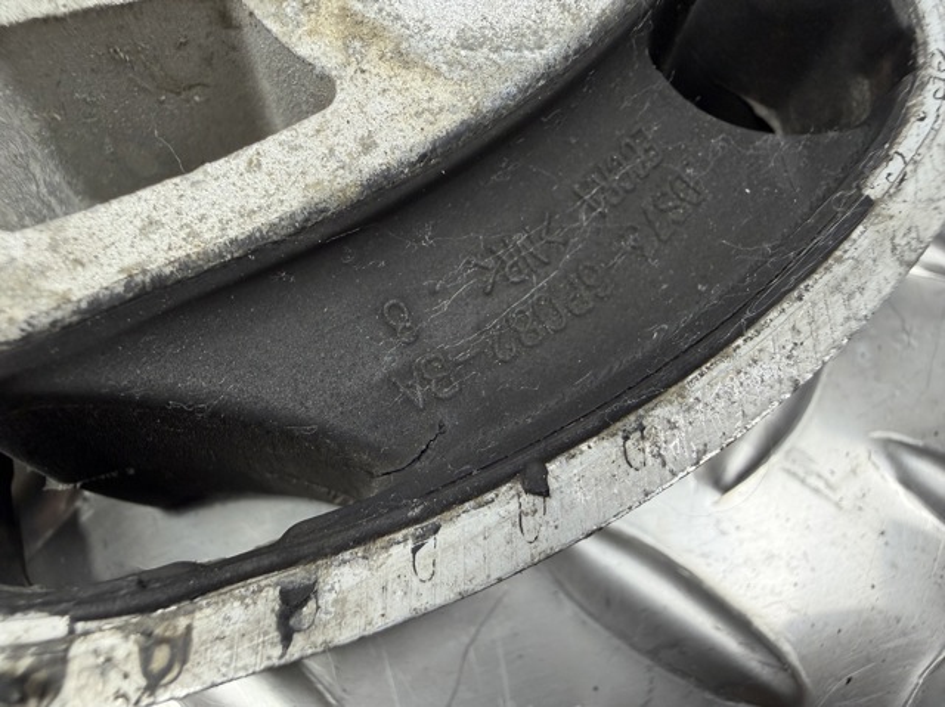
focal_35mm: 24
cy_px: 354
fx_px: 655
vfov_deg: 56.8
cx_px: 472
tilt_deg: -63.7
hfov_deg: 71.6
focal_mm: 2.22
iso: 125
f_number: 2.2
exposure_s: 1/100
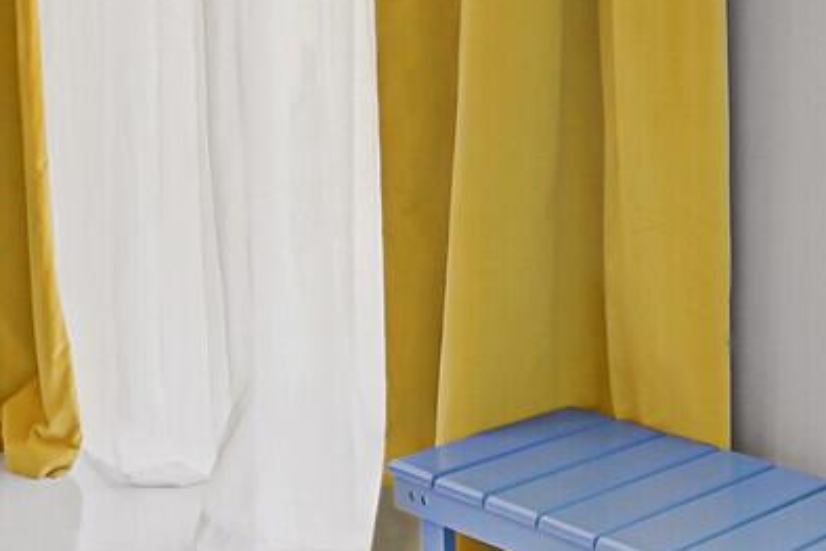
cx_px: 969
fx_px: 1492
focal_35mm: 65
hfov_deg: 27.5
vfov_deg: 19.8
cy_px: -86
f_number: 8
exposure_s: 1/125
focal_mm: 16
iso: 800
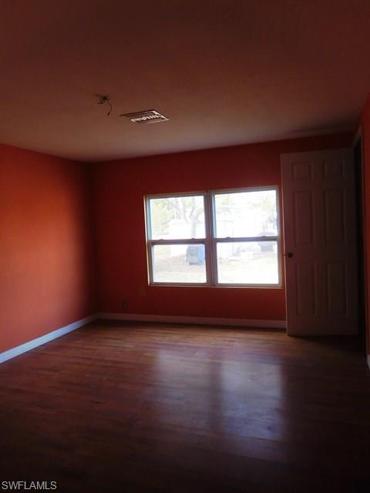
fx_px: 356
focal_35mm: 25
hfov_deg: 54.9
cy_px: 246
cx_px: 185
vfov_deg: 69.4
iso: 125
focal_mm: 4.5
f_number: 3.4
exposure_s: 1/60
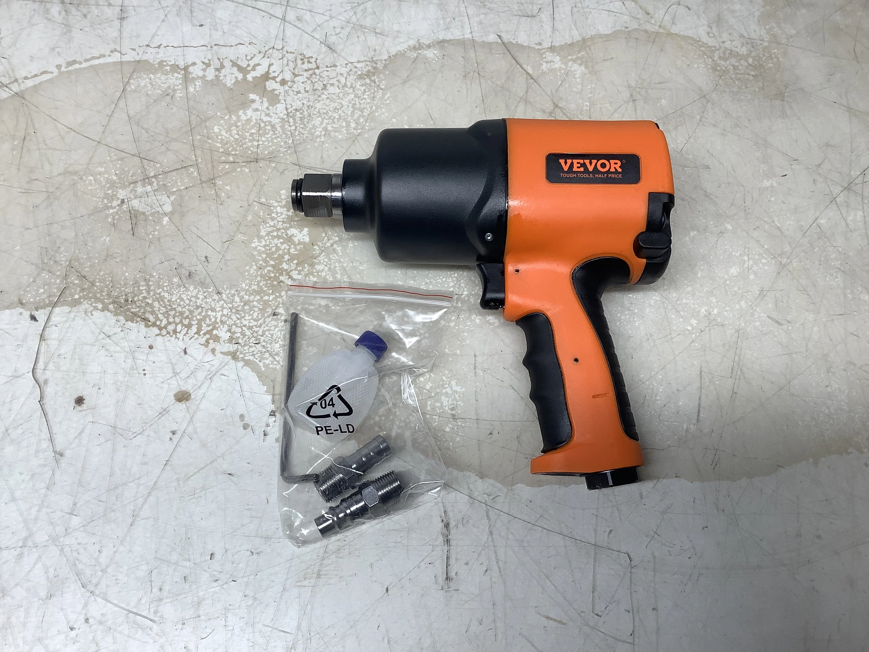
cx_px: 434
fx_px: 778
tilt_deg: -66.7
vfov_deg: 45.4
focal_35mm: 31
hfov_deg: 58.4
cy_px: 326
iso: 50
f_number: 2.4
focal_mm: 3.3
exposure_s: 1/120
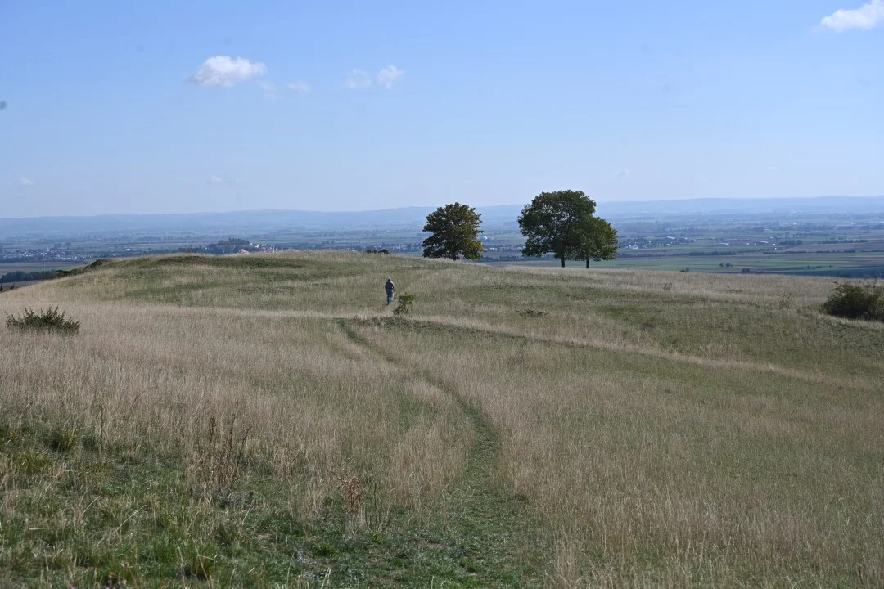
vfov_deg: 19.5
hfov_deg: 28.8
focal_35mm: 70
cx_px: 442
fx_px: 1719
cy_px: 294
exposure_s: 1/500
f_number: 8
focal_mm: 70
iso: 100
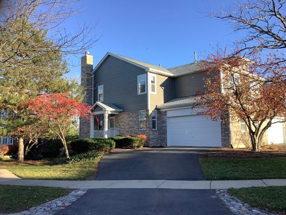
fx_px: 256
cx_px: 143
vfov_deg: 45.4
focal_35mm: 31
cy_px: 108
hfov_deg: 58.4
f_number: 2.4
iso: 25
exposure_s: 1/473
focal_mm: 3.3
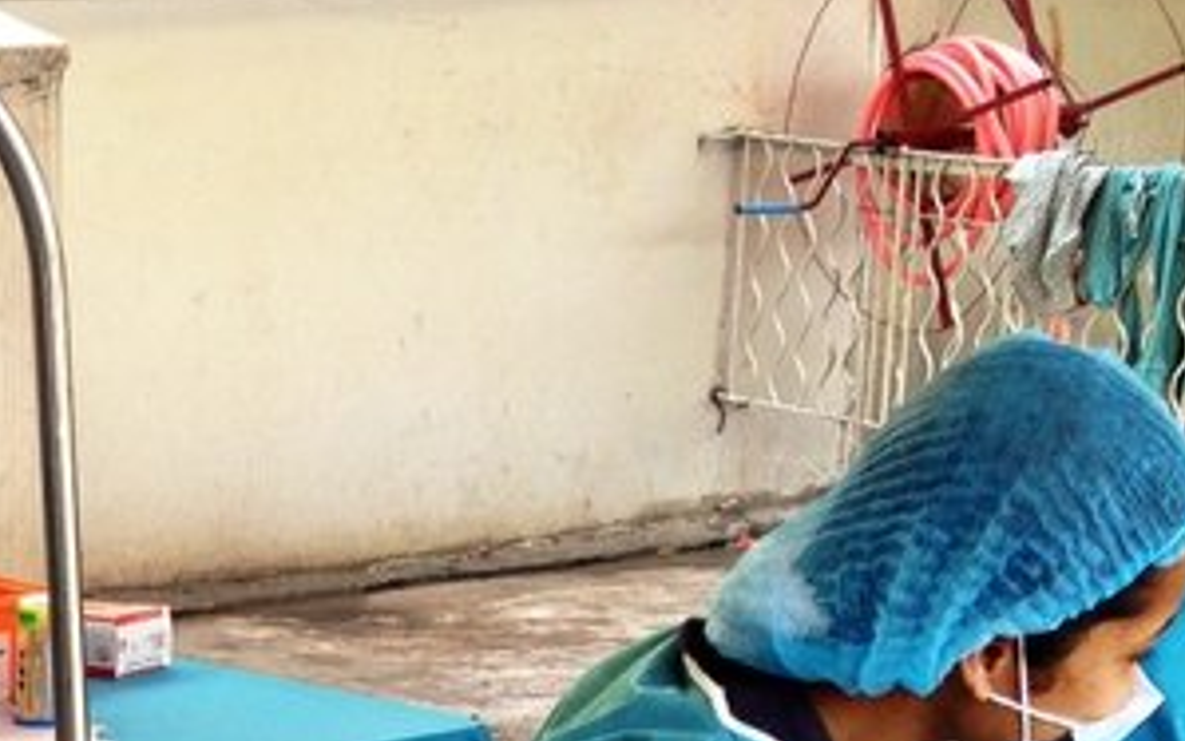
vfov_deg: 9.9
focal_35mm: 127
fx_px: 4102
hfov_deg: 15.9
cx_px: -166
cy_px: 1185
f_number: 2.4
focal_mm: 4.28
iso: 64
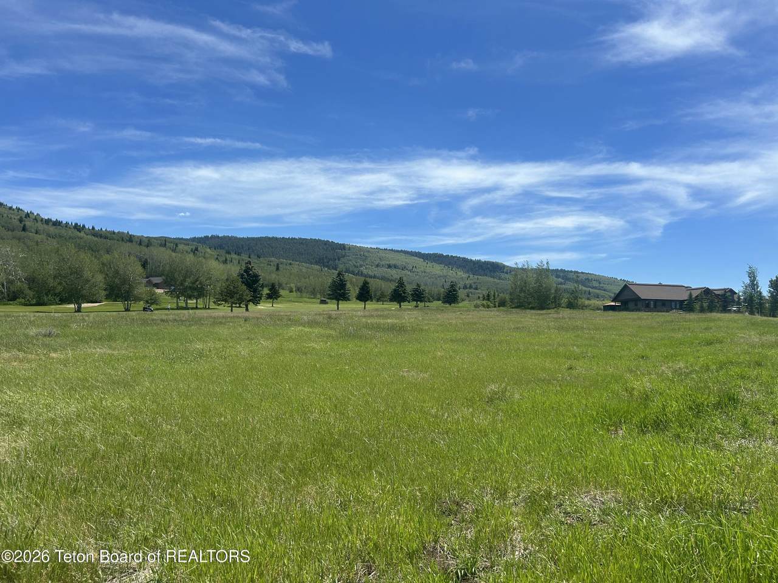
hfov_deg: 67.3
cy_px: 292
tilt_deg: +4.0
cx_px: 389
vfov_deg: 53.1
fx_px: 584
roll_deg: +0.1
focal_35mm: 26
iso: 50
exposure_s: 1/5319
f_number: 1.5
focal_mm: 5.7
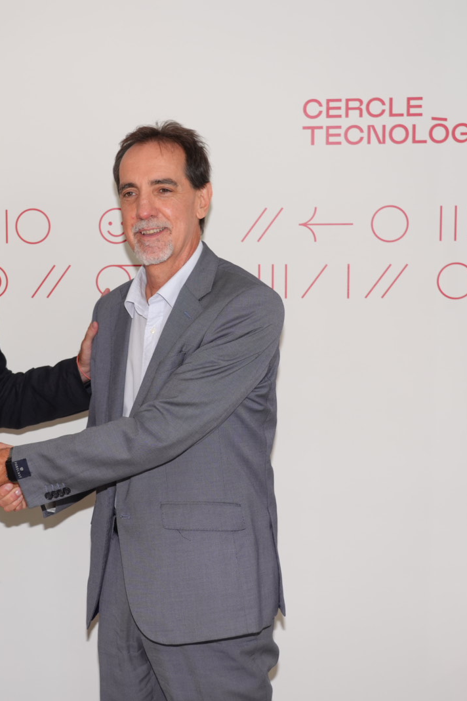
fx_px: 1090
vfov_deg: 35.6
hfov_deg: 24.0
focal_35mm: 56
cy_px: 348
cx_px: 125
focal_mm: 37
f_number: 4
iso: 400
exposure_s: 1/125
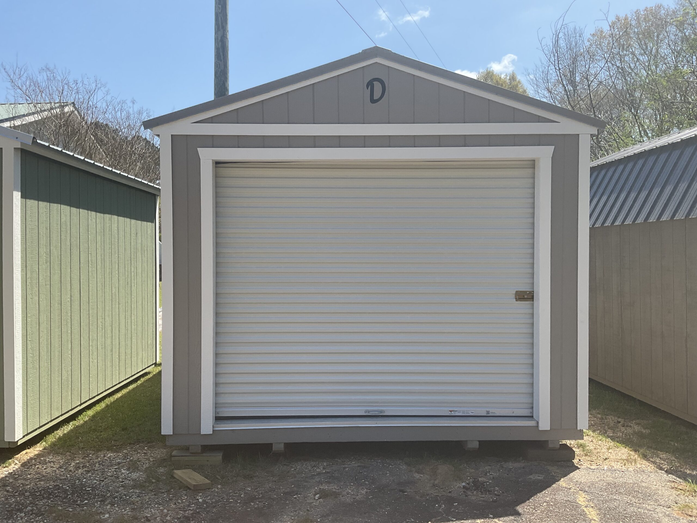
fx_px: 584
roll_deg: +2.8
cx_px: 348
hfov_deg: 61.7
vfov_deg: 48.2
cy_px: 262
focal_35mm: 29
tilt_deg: -1.7
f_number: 1.8
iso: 16
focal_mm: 3
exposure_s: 1/1279
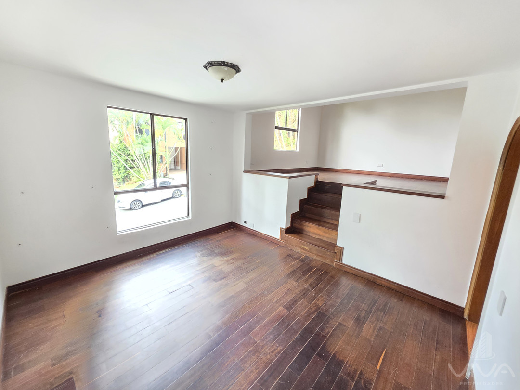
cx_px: 260
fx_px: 195
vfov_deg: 89.9
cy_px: 195
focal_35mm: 13
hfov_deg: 106.2
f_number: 1.9
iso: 1000
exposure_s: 1/30
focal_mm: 2.2
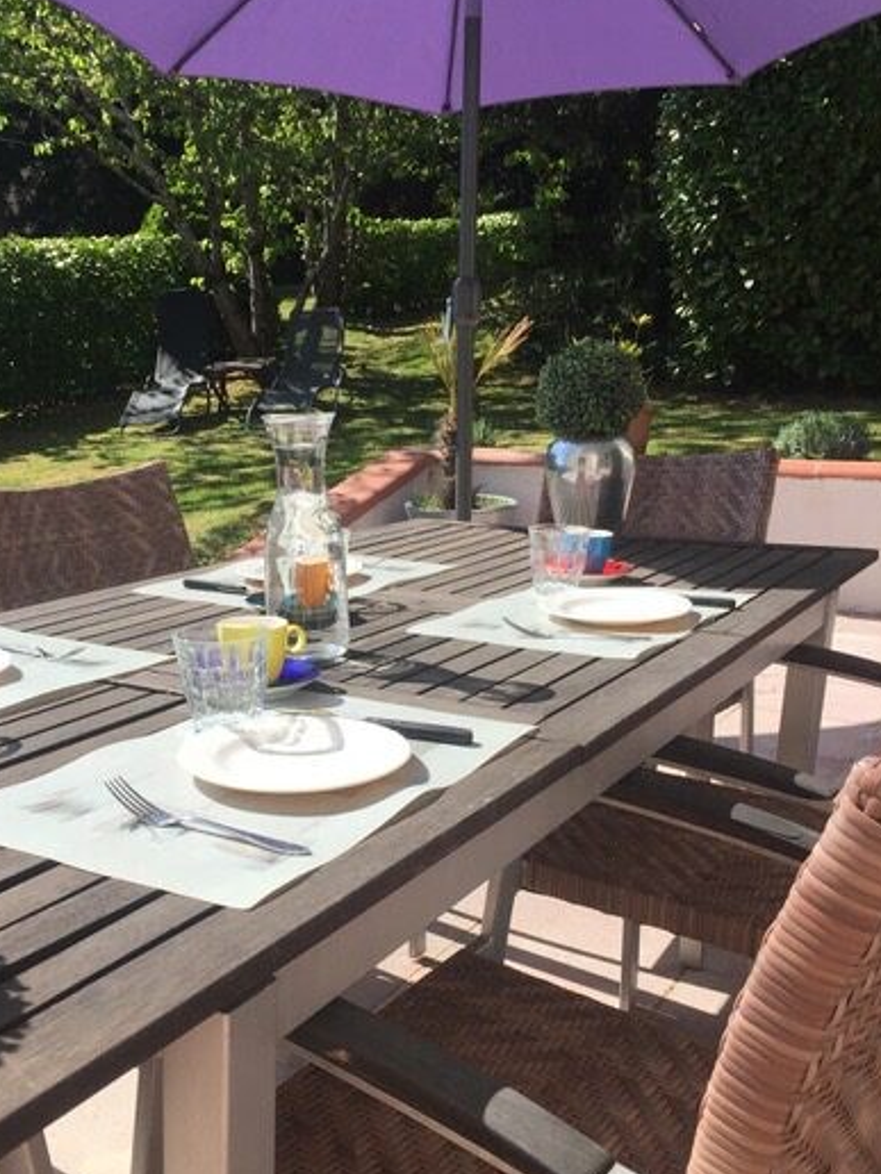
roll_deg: +0.8
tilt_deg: -12.8
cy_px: 678
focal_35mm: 36
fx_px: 1222
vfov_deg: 51.2
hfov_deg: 39.5
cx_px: 348
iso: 32
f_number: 2.2
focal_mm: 4.15
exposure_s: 1/1721
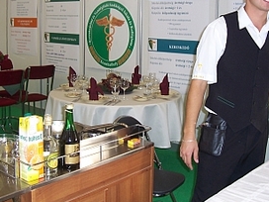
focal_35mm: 50
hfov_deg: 38.2
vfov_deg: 28.8
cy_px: 60
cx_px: 133
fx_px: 389
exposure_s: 1/60
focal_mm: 5.6
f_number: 2.7
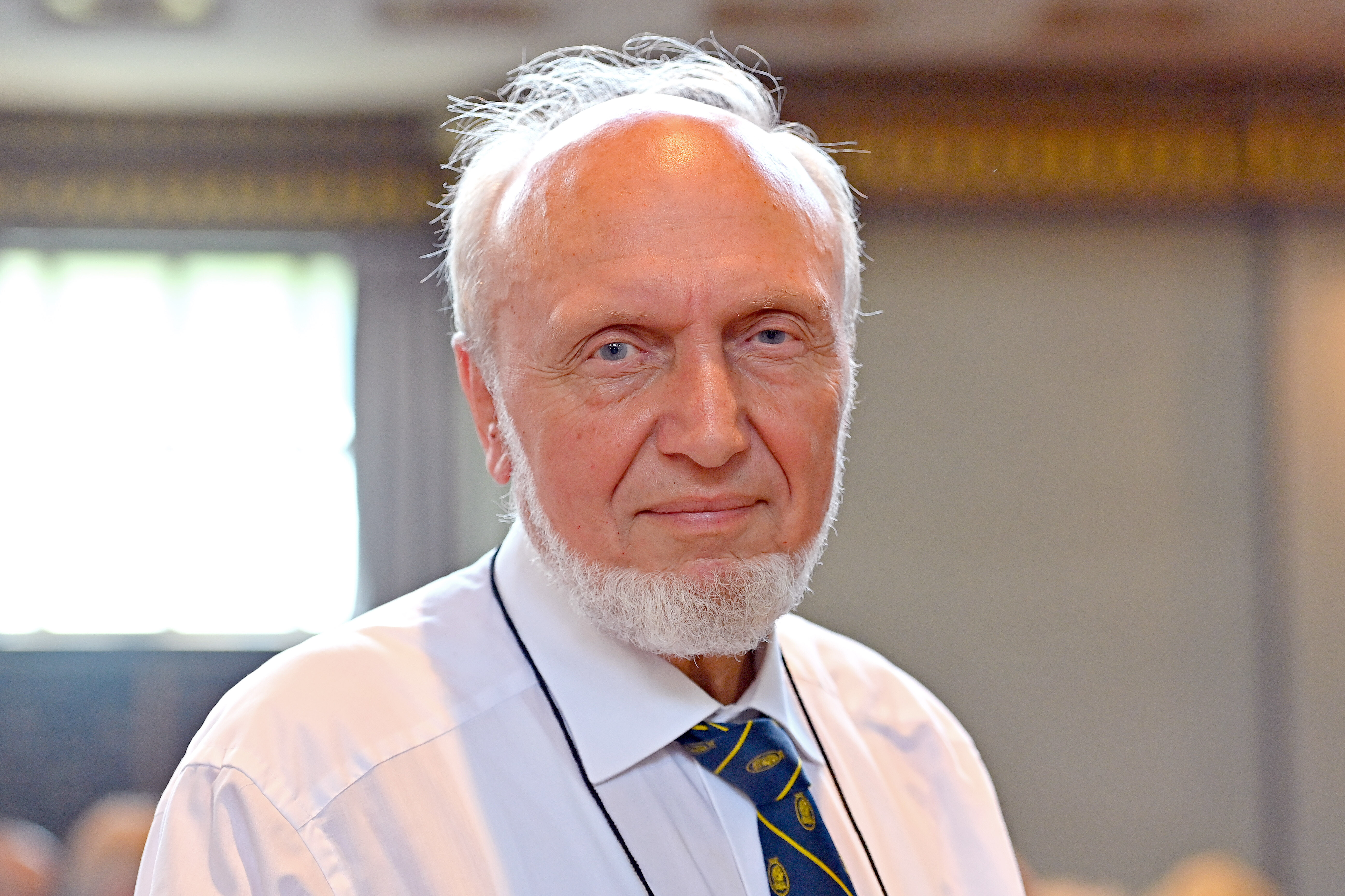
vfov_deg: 14.0
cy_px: 448
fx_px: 3661
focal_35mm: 98
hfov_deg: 20.8
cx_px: 672
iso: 2000
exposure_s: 1/320
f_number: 3.5
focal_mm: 98
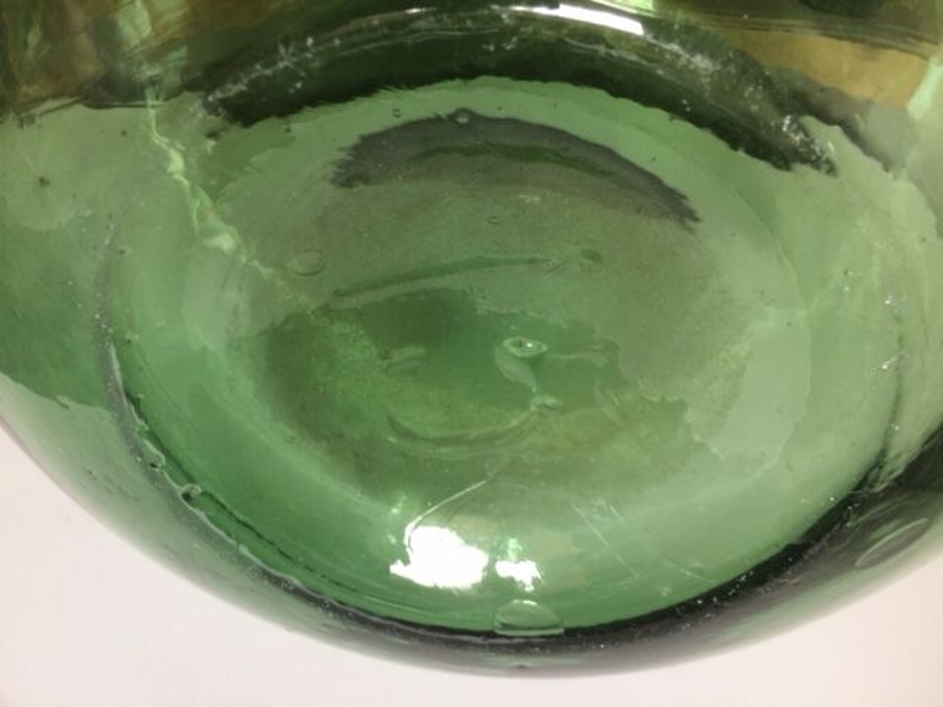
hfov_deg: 61.7
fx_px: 790
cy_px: 354
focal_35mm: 29
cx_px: 472
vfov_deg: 48.2
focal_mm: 4.15
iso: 125
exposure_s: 1/33
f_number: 2.2
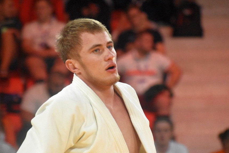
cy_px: 88
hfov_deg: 5.3
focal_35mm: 392
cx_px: 115
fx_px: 2494
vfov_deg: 3.5
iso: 6400
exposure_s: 1/640
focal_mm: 220
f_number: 7.1
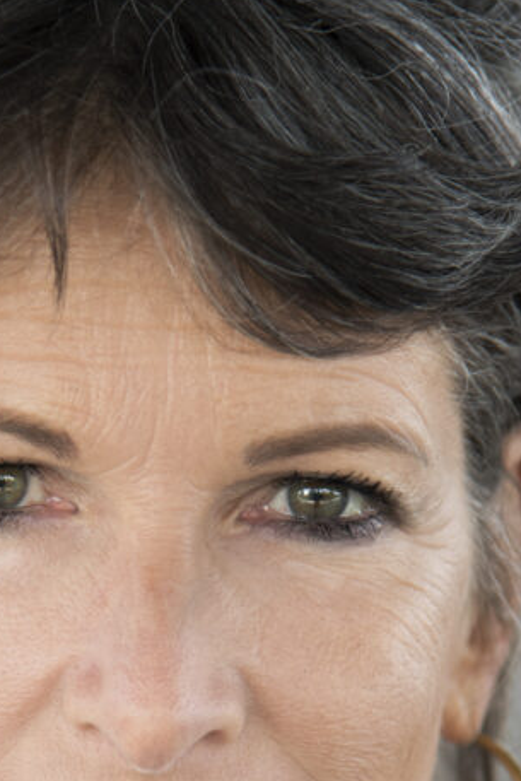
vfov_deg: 6.8
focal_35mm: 302
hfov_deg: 4.6
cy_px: 852
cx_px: 85
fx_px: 6550
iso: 500
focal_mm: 120
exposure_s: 1/320
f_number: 4
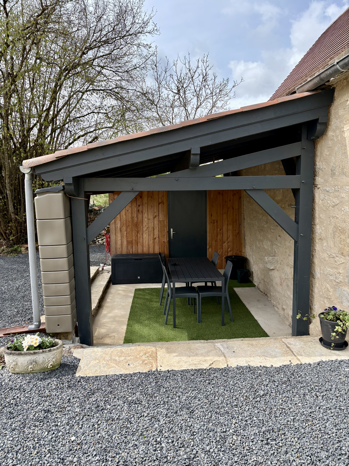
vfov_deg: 67.3
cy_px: 233
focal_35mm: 26
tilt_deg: -7.0
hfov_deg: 53.1
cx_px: 174
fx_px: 350
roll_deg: +1.0
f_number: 1.6
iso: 64
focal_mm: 5.96
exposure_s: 1/2208
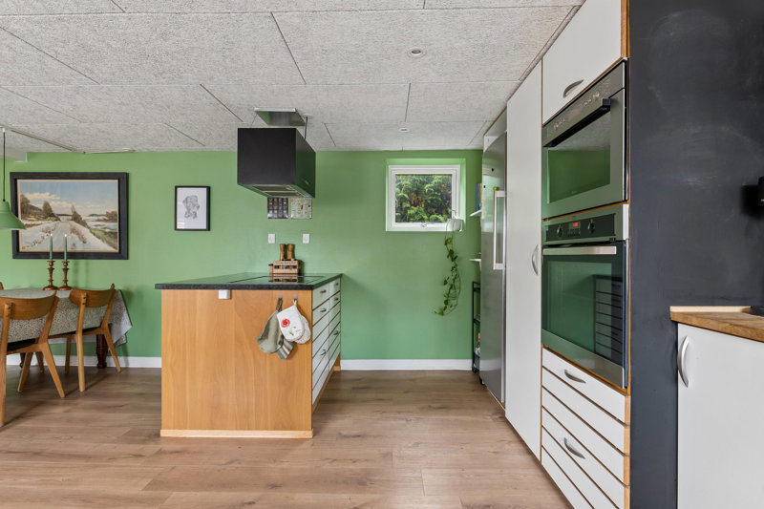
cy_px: 254
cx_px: 382
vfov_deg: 72.0
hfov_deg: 95.0
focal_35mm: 16
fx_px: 350
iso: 400
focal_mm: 11
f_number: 8
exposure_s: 1/5
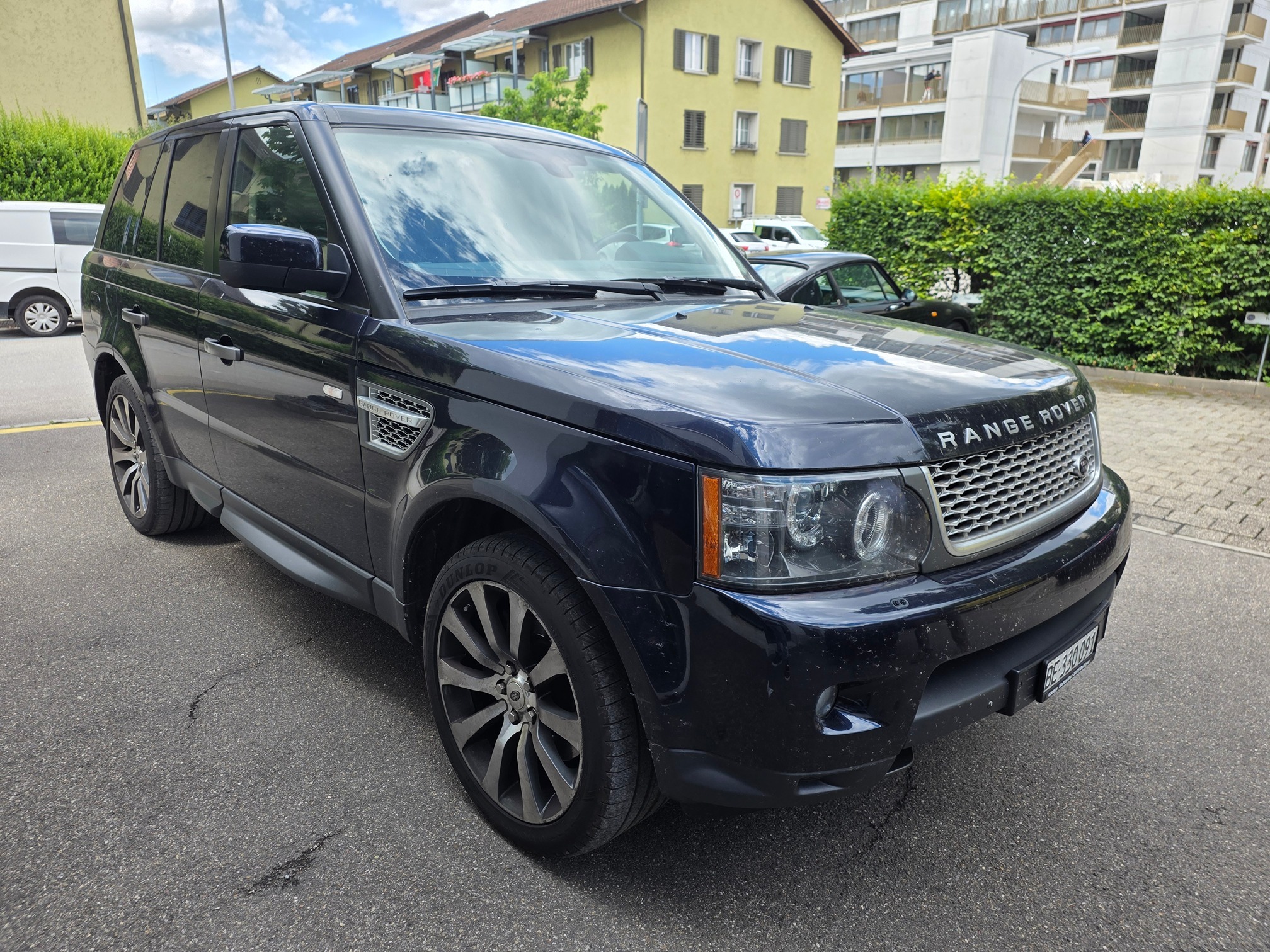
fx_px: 844
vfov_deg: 58.9
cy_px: 476
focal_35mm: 23
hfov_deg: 73.9
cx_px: 635
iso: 80
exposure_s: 1/1610
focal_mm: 6.25
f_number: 1.7
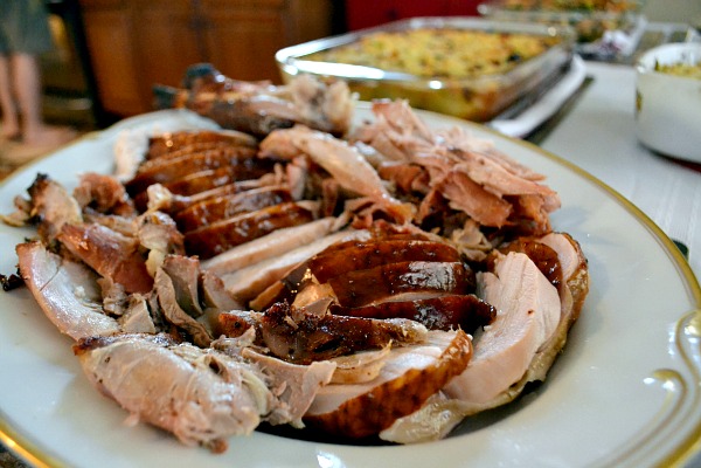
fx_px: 526
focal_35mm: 27
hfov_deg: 67.4
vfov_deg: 47.9
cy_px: 234
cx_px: 350
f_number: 3.5
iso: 3200
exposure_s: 1/50
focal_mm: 18
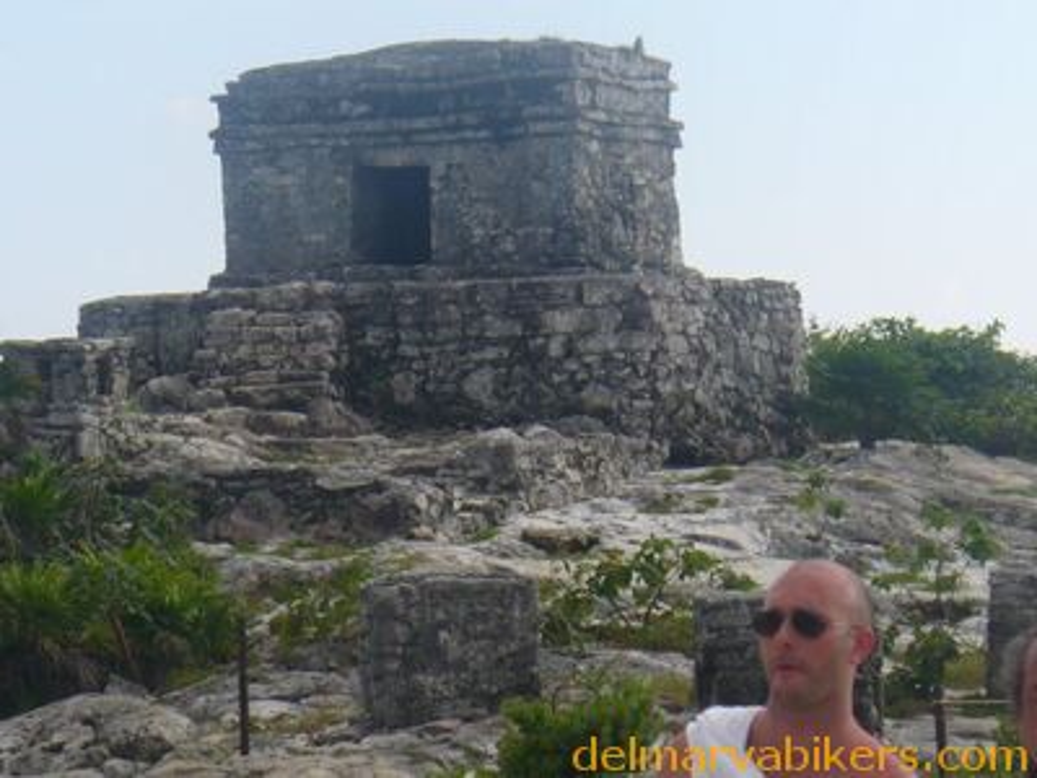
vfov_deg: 7.4
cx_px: 518
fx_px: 6051
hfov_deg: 9.8
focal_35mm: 202
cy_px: 389
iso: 80
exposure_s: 1/640
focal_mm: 24.3
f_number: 3.9
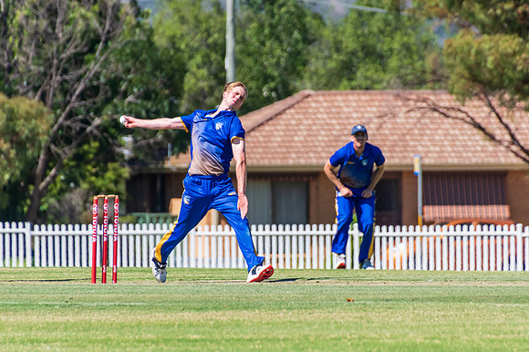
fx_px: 11431
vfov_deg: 1.8
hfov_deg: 2.7
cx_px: 278
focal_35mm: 778
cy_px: 159
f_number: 7.1
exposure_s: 1/1600
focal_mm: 400
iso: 320
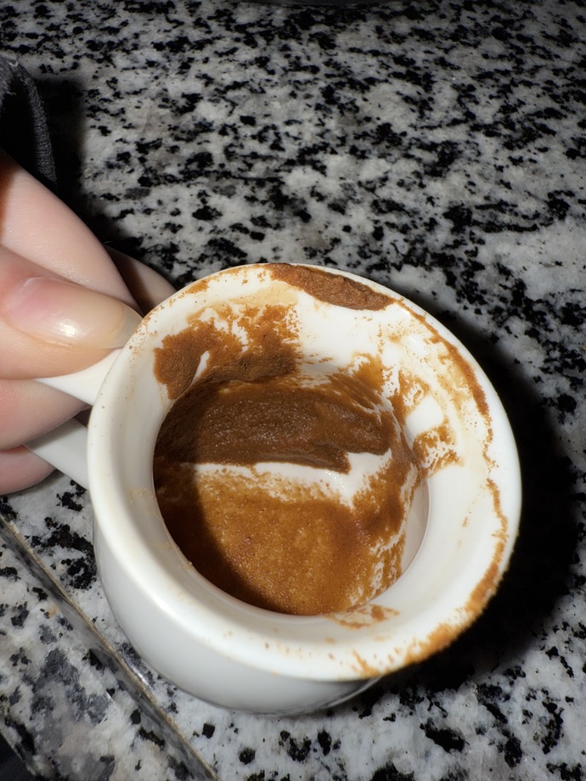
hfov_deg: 56.8
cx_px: 293
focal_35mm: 24
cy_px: 390
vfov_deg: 71.6
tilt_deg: -66.8
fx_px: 542
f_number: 2.2
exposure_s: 1/169
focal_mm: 2.22
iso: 12
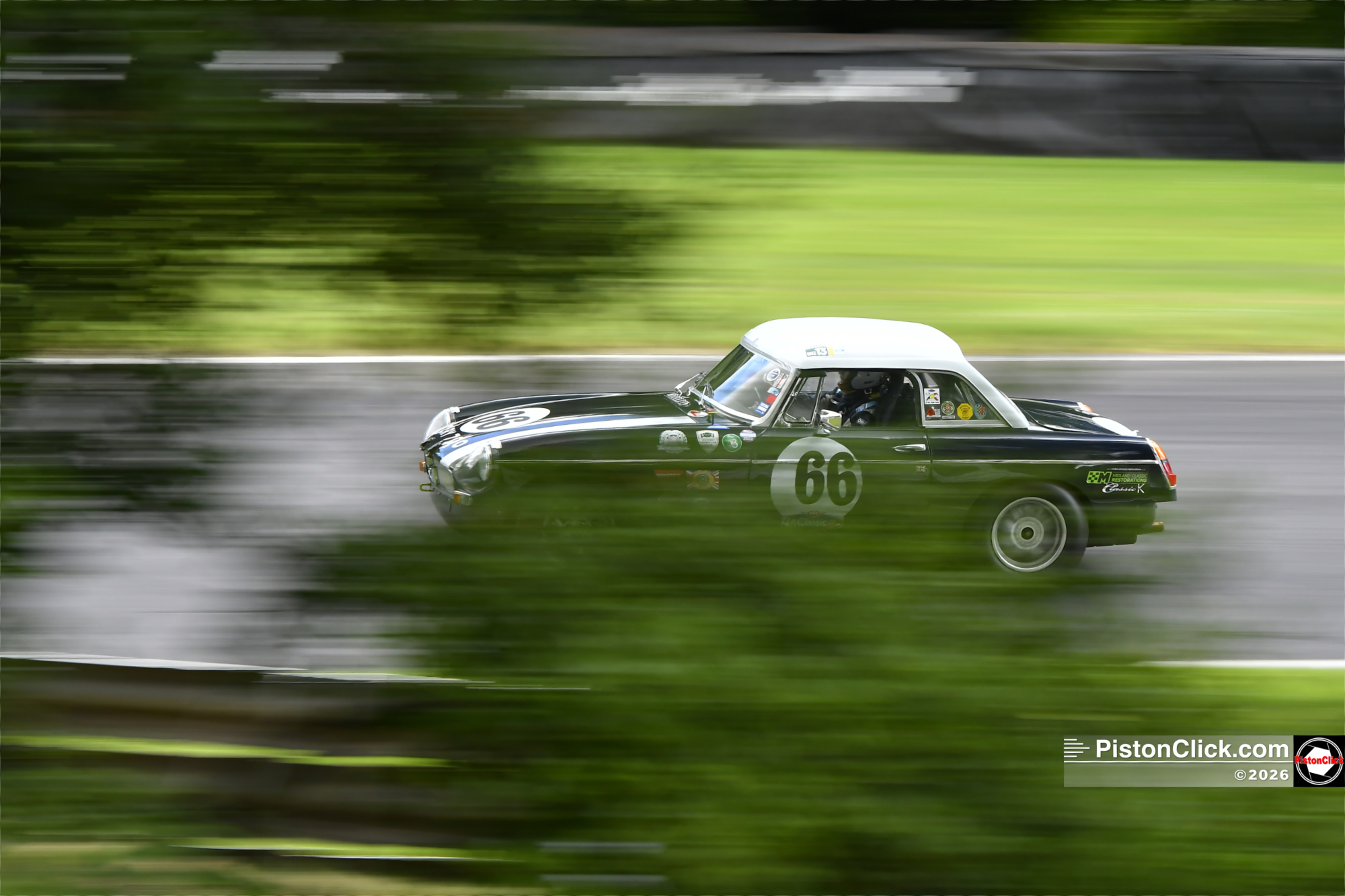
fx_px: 5155
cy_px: 448
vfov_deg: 9.9
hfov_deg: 14.9
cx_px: 672
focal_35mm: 138
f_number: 6.3
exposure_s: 1/40
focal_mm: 92
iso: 400
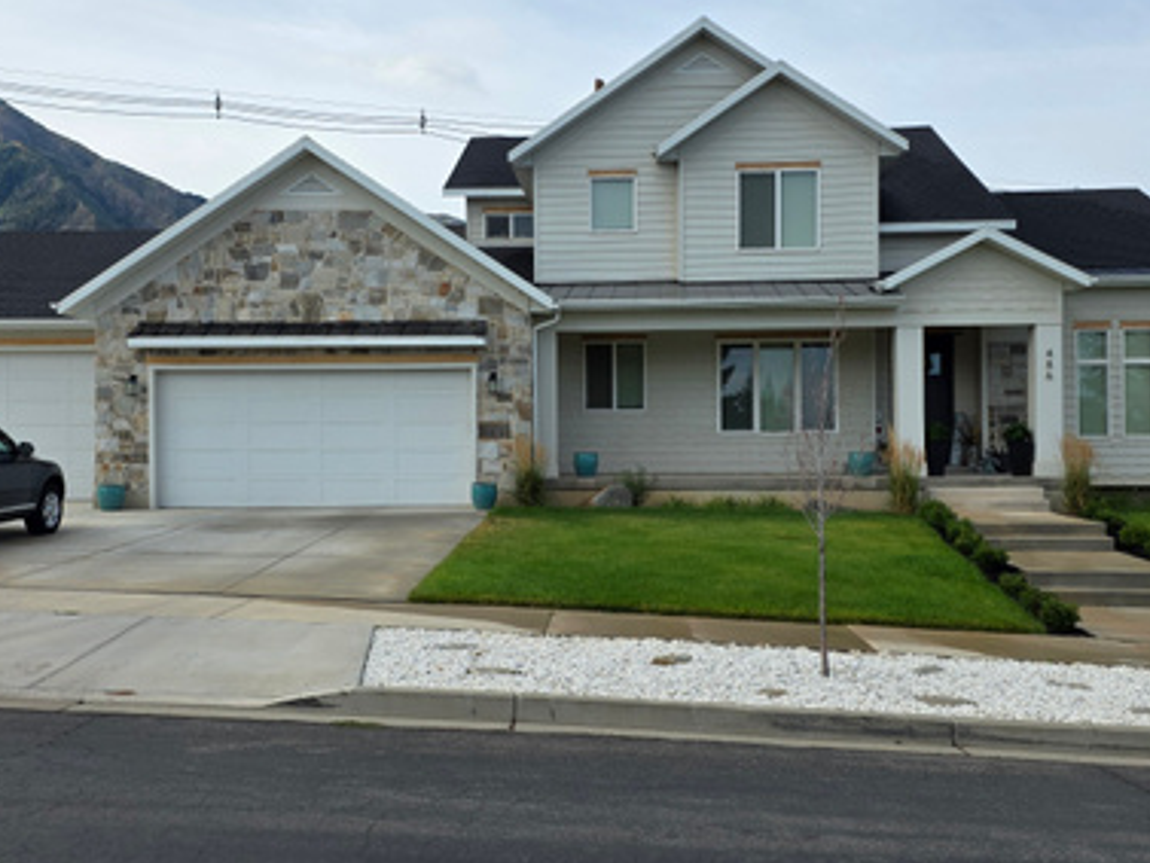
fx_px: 1296
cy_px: 433
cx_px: 589
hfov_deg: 47.8
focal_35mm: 39
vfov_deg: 36.8
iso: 80
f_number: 1.7
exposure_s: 1/4057
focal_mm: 6.25
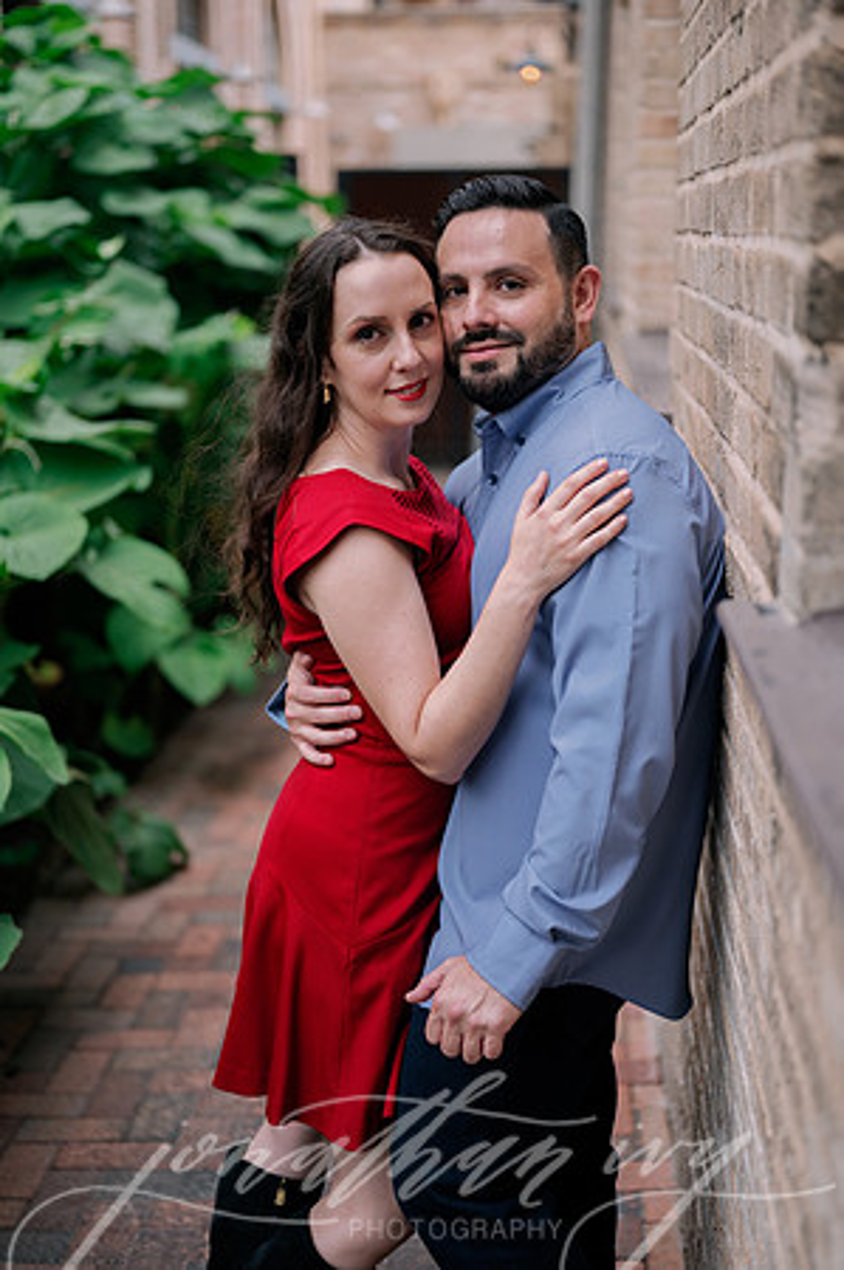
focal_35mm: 50
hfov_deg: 26.9
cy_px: 635
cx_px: 422
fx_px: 1762
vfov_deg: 39.6
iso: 320
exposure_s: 1/200
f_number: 2
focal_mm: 50
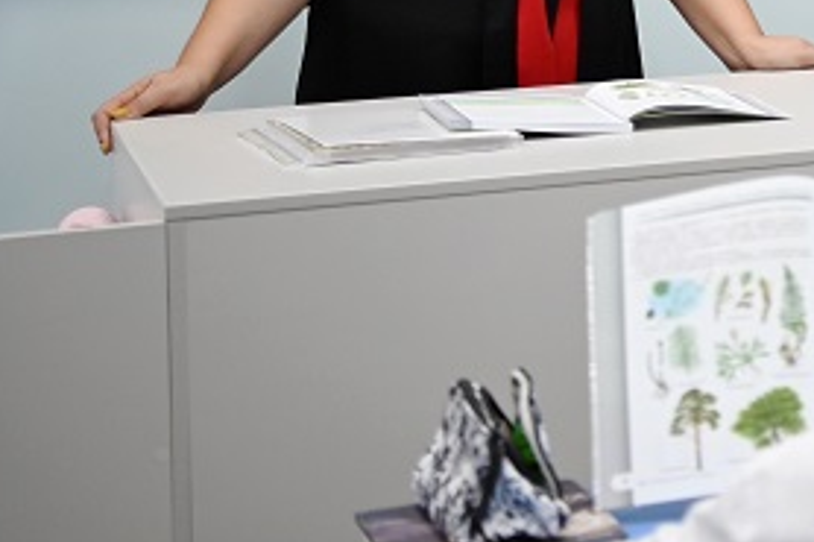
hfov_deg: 12.0
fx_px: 3570
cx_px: 1444
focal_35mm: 158
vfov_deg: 8.5
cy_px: -209
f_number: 2.8
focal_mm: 44
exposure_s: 1/200
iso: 400
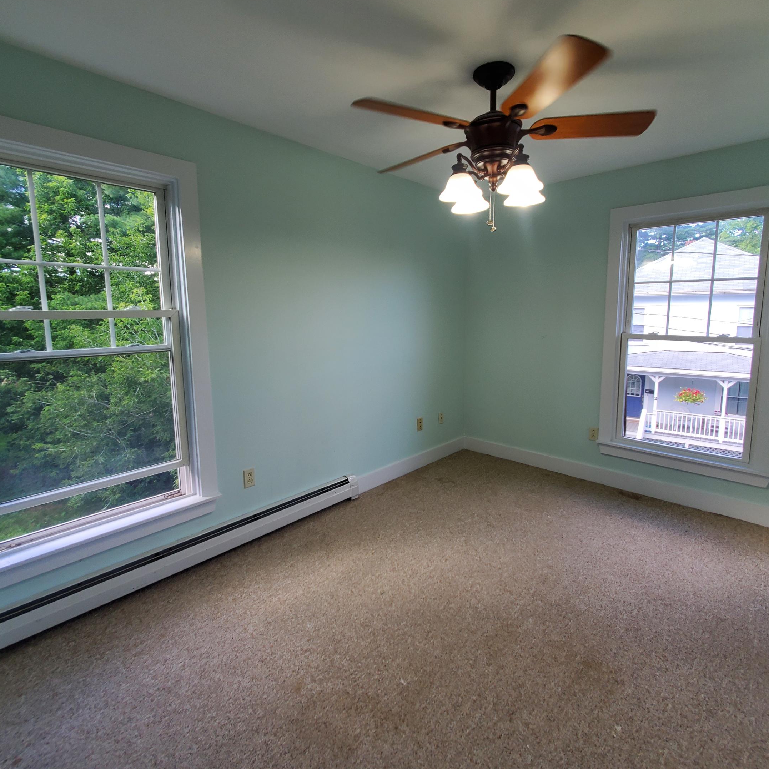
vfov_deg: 87.4
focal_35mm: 16
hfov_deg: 87.4
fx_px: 402
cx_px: 403
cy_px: 369
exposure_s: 1/59
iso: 64
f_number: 2.2
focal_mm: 1.8
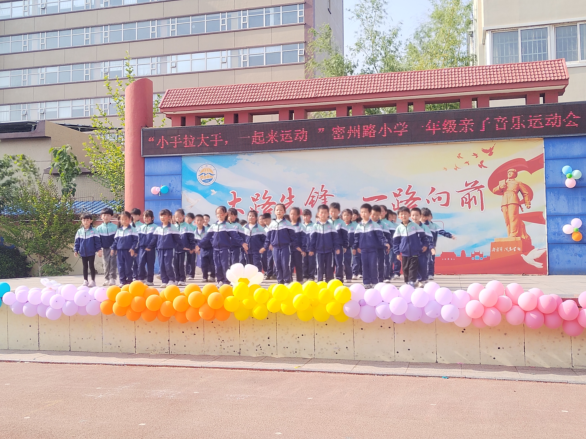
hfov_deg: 46.8
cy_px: 210
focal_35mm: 40
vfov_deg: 36.0
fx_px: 677
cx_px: 273
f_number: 1.8
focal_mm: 4.75
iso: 100
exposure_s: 1/823
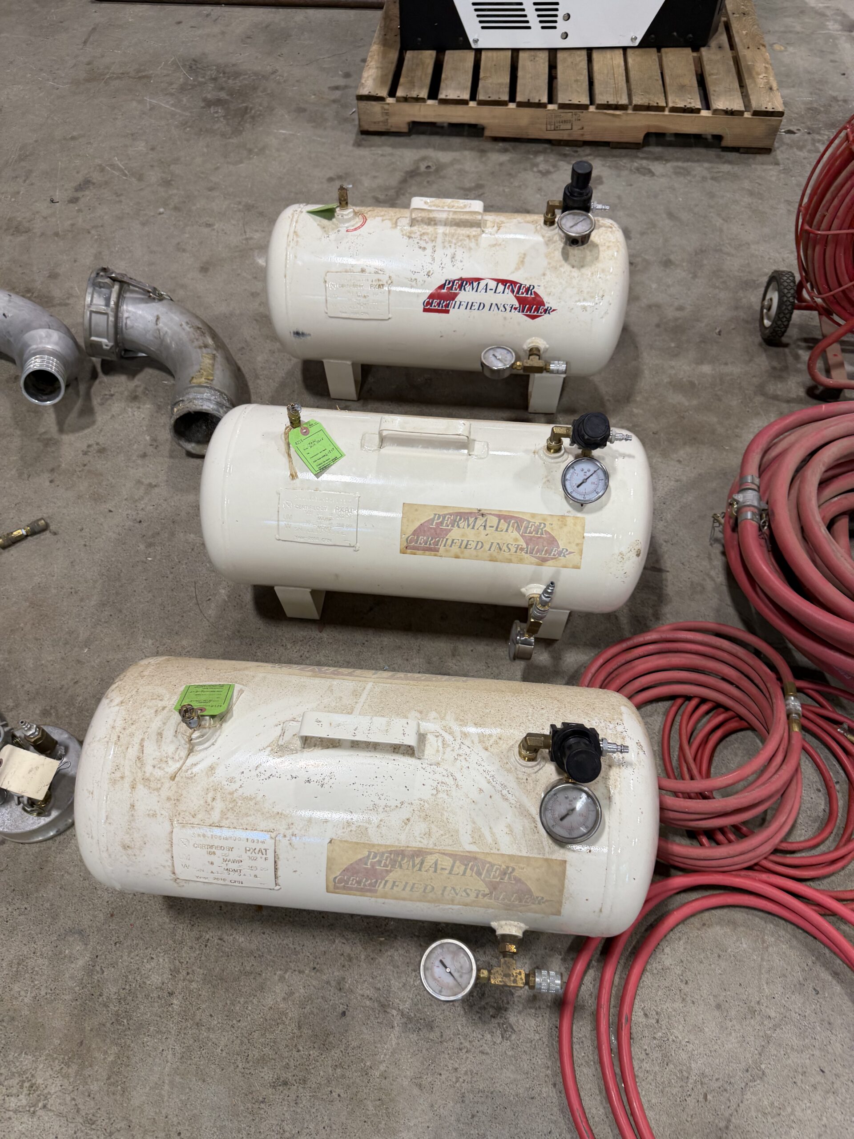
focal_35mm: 24
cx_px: 427
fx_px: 789
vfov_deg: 71.6
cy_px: 570
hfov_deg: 56.8
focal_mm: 6.76
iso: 80
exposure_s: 1/121
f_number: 1.78
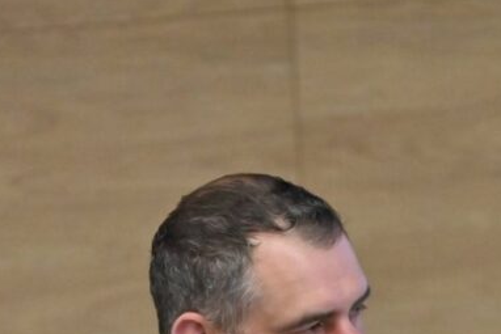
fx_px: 6710
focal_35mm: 482
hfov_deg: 4.3
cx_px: 327
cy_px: 443
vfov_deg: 2.9
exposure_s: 1/200
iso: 7200
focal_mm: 180
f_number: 6.3
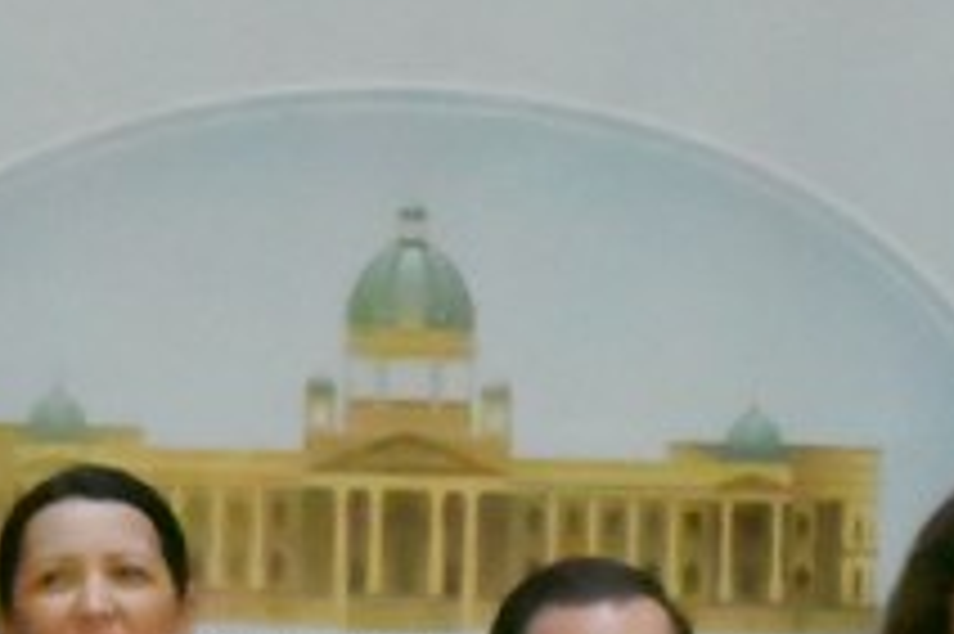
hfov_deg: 7.1
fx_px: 7652
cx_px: 158
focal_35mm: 289
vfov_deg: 4.7
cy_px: 1097
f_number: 20
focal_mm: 34
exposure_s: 1/80
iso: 51200
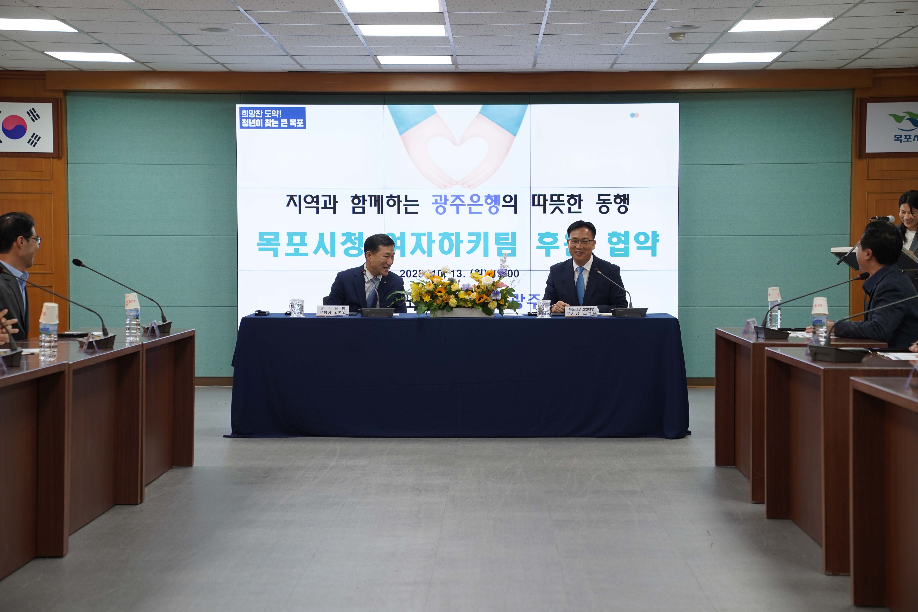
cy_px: 306
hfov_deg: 28.8
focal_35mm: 70
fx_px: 1785
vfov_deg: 19.5
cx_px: 459
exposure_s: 1/160
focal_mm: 70
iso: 800
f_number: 4
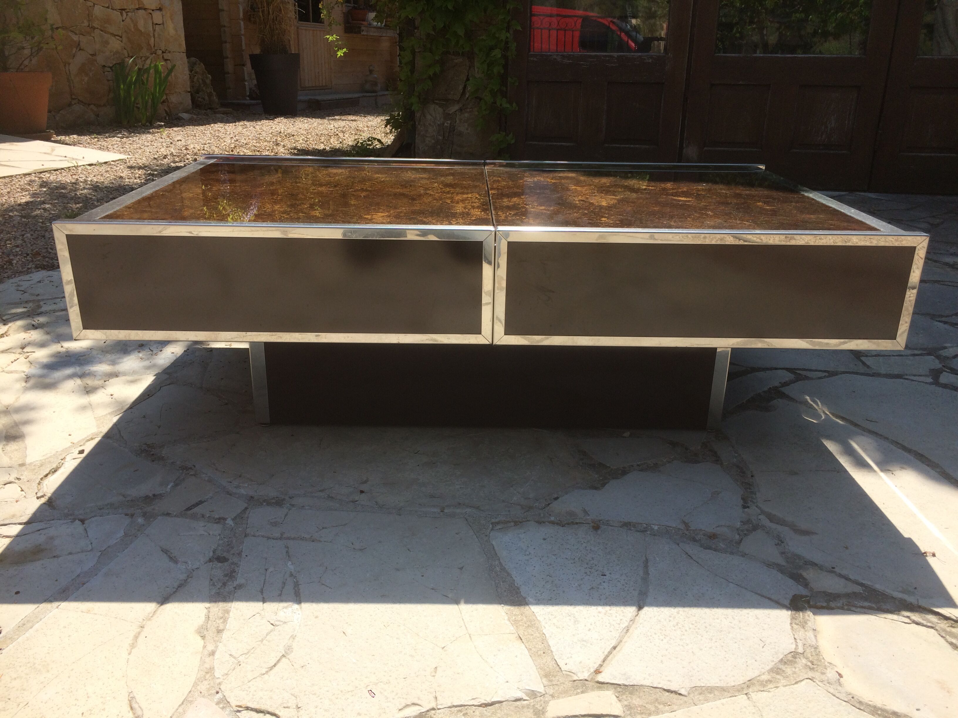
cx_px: 479
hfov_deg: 61.7
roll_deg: -2.9
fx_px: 803
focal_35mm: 29
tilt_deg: -20.4
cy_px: 359
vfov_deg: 48.2
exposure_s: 1/1466
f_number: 2.2
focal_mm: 4.15
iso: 32
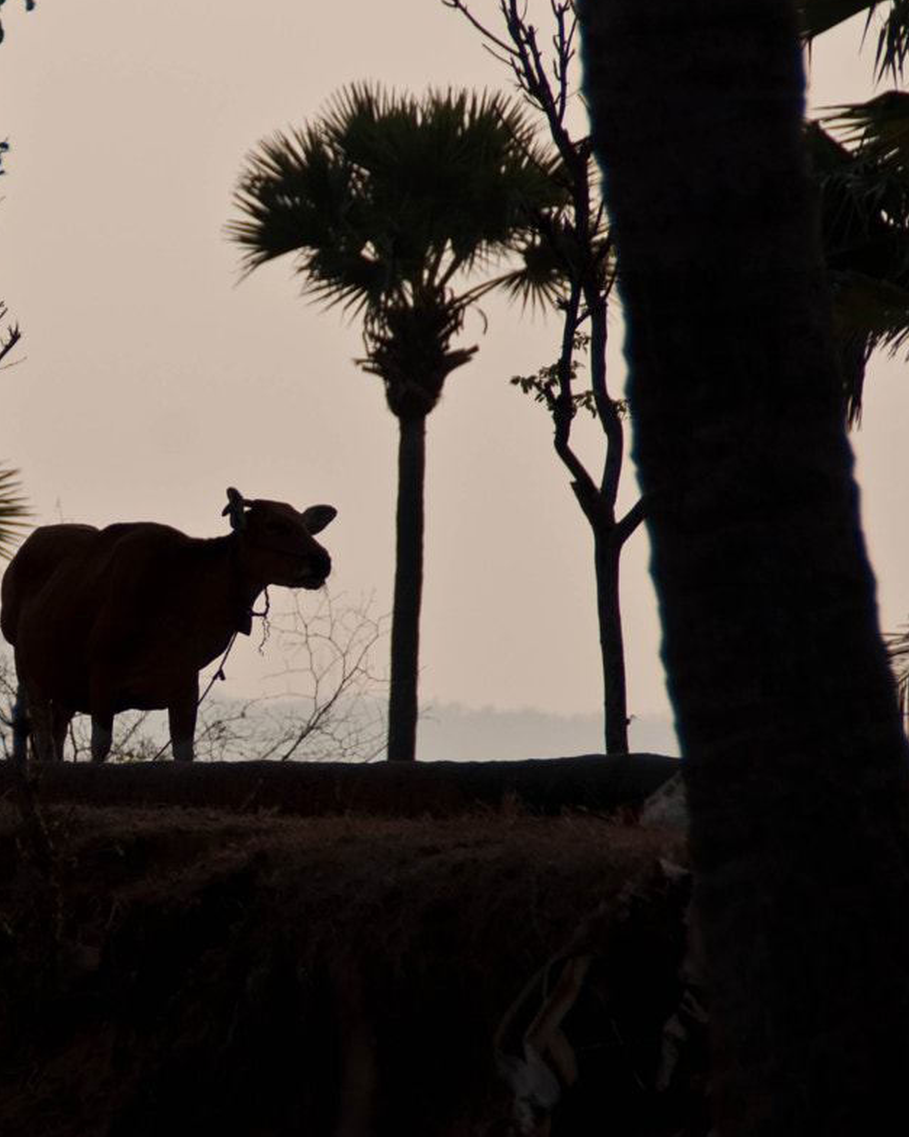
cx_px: -75
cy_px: 681
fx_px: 12074
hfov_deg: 4.3
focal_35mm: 359
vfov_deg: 5.4
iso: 125
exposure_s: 1/1250
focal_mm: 125
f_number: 6
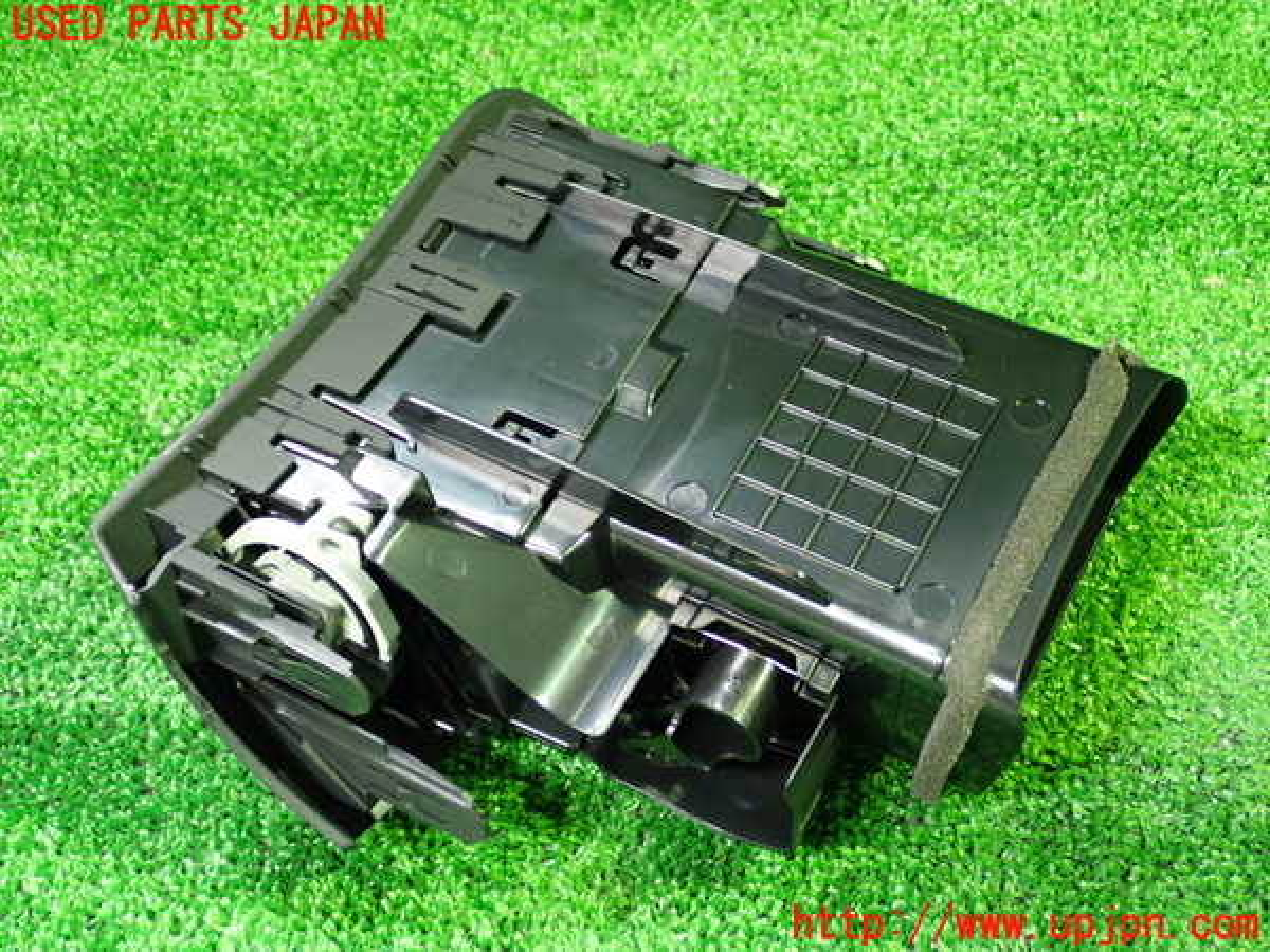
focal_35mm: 47
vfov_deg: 30.9
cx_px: 635
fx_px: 1724
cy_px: 476
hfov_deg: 40.4
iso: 800
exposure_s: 1/20
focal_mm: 8.4
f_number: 3.1
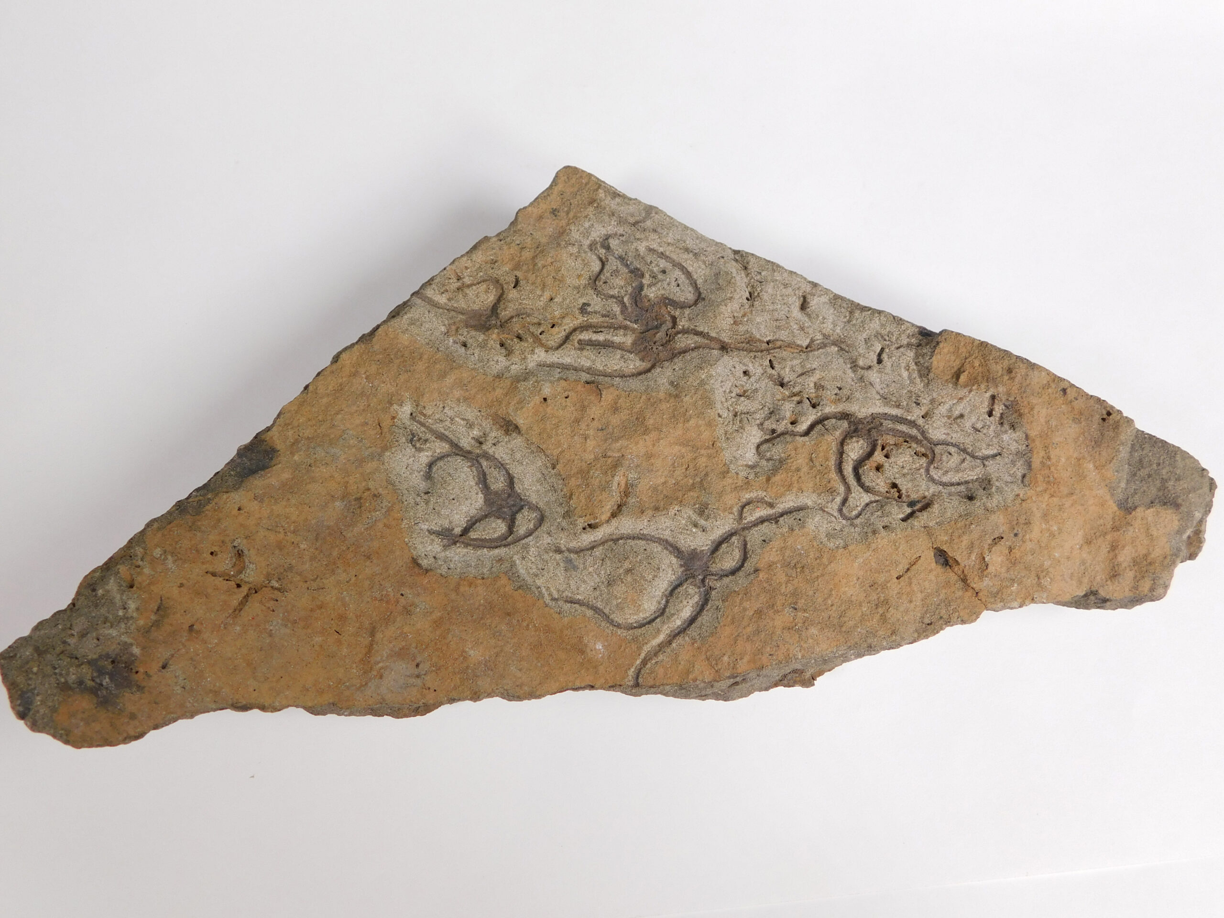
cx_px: 612
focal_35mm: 30
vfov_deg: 46.8
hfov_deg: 60.0
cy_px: 459
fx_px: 1061
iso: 125
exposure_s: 1/320
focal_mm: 5.3
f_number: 3.2
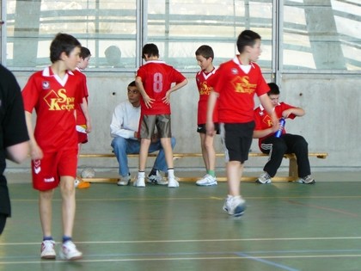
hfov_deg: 9.2
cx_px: 180
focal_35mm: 216
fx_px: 2253
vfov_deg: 6.9
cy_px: 136
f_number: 3.3
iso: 200
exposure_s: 1/30
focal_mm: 35.9
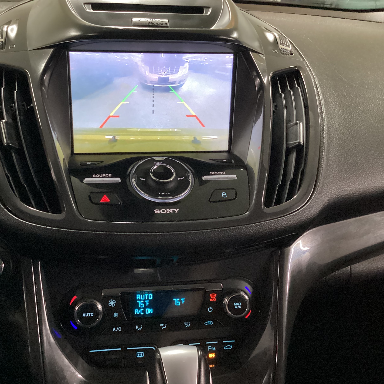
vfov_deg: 44.9
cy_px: 194
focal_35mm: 37
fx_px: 464
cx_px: 165
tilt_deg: -28.3
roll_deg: -3.5
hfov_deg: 44.8
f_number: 2.4
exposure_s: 1/24
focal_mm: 3.3
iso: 640
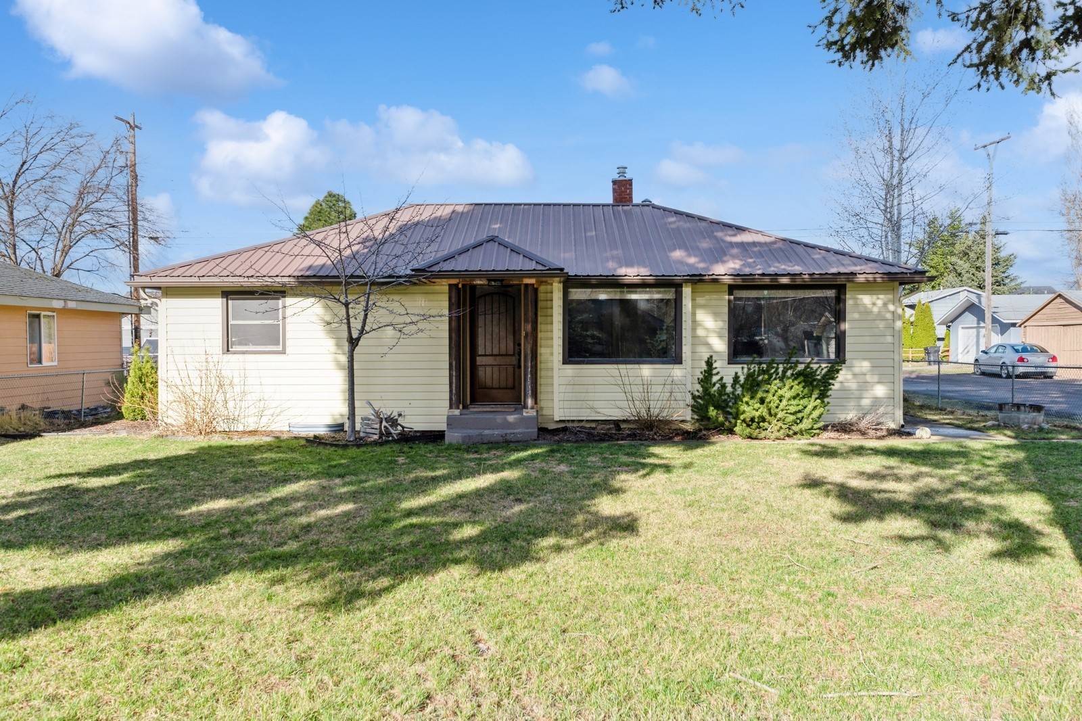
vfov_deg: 43.6
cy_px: 360
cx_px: 541
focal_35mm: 30
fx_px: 901
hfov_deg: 61.9
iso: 100
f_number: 6.3
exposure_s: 1/320
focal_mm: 20
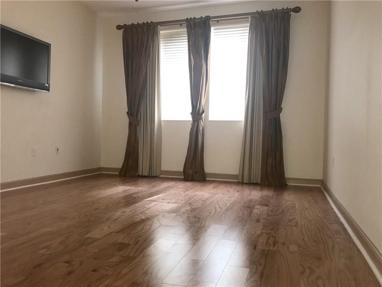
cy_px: 144
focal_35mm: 28
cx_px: 191
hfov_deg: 63.4
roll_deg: -1.0
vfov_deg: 49.7
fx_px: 309
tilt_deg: +0.0
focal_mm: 3.99
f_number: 1.8
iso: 125
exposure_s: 1/30
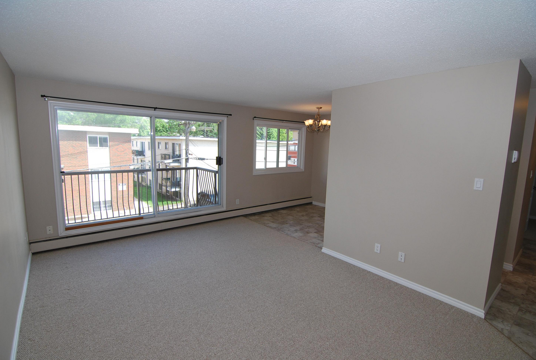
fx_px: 246
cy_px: 180
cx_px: 268
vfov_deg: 72.3
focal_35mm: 16
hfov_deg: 94.9
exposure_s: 1/125
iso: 180
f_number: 5.6
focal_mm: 11
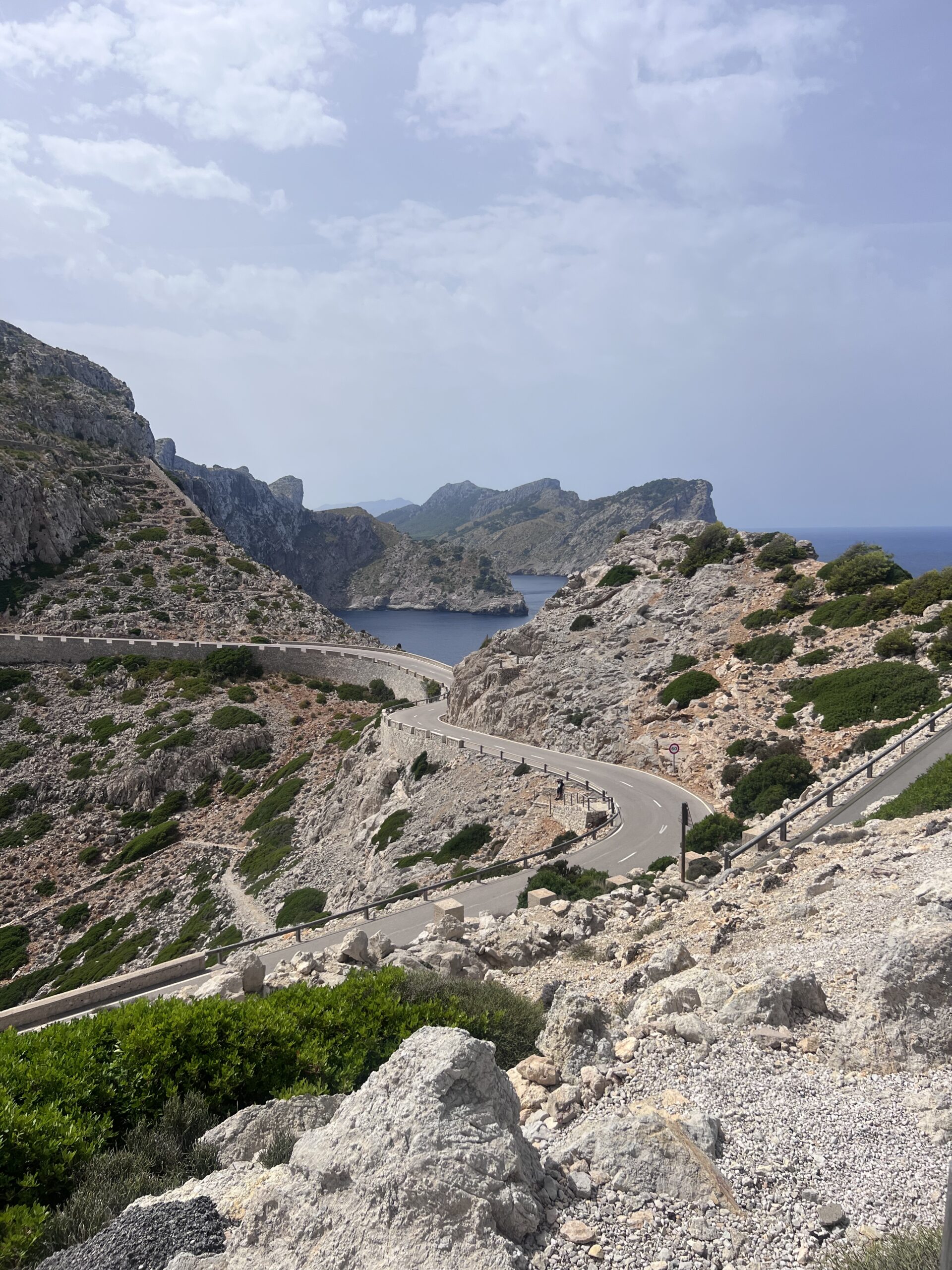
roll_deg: +0.0
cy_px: 635
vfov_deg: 67.3
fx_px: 953
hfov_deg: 53.1
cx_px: 476
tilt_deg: -7.1
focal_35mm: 26
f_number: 1.5
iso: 50
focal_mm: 5.7
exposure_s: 1/8000
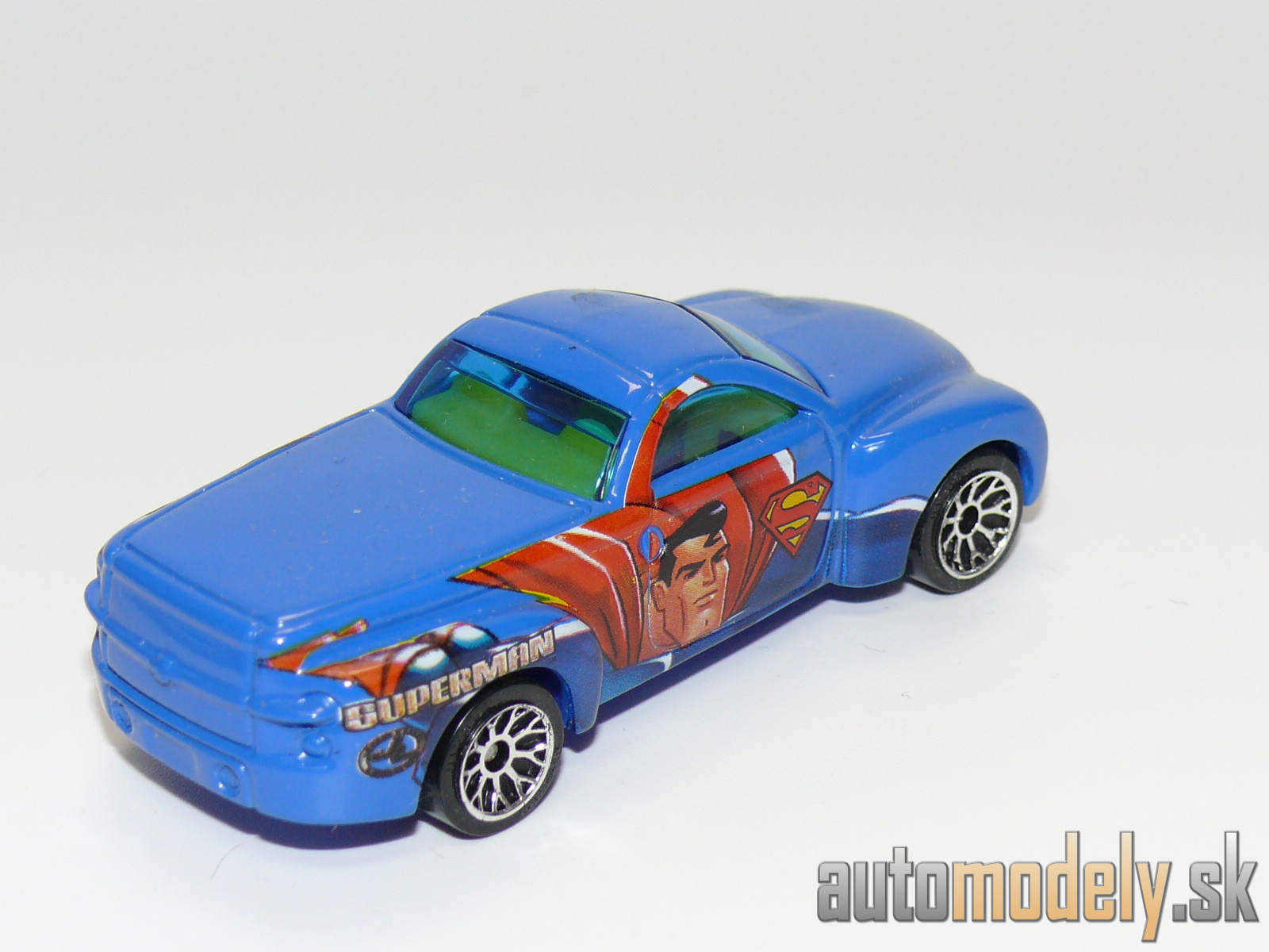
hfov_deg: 18.7
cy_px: 476
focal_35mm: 105
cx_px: 634
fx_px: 3849
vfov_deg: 14.1
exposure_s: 1/30
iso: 100
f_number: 4
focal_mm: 13.7
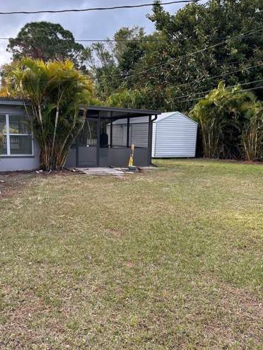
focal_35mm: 31
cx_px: 107
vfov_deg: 58.3
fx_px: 314
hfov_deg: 45.3
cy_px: 175
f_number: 1.78
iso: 80
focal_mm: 6.86
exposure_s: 1/663
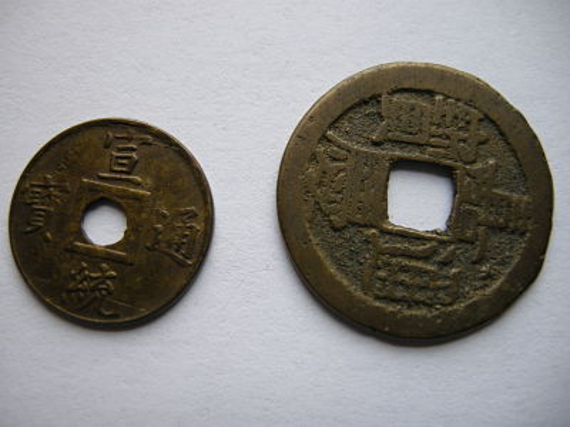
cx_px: 285
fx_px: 576
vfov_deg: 40.7
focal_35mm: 35
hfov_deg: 52.6
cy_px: 214
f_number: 2.7
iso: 89
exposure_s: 1/127
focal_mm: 7.5
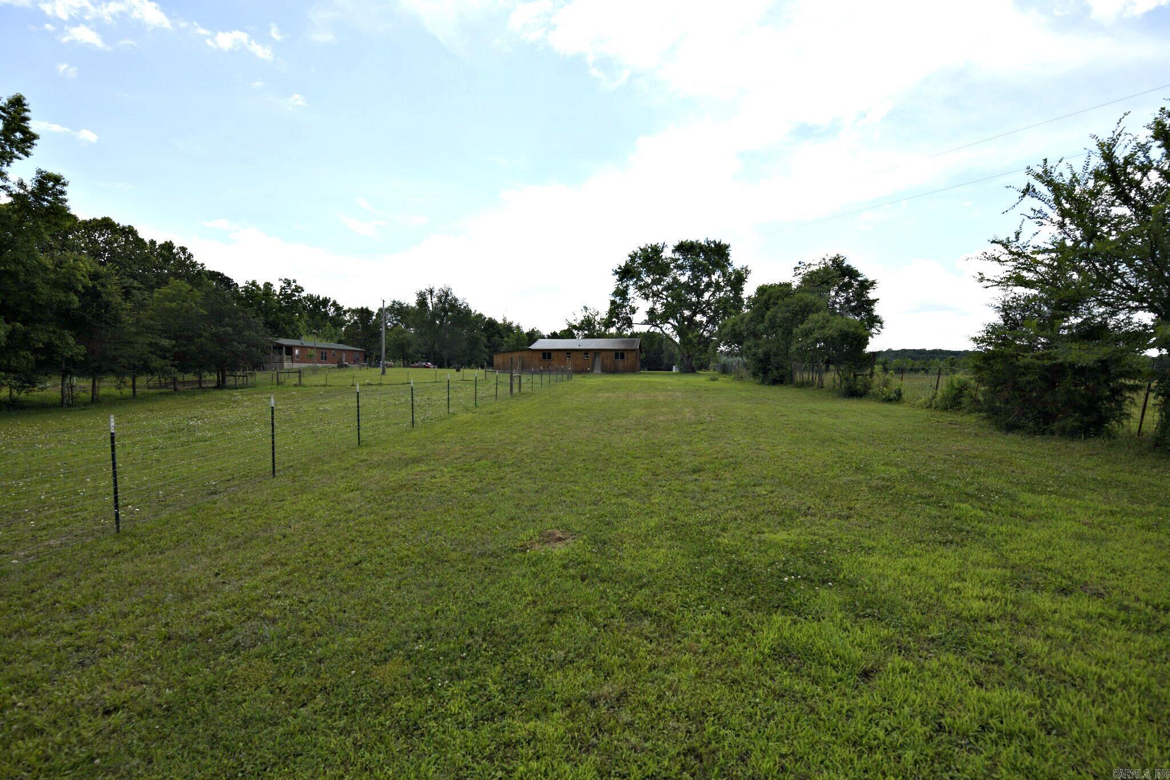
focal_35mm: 14
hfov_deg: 104.3
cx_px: 585
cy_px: 390
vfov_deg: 81.2
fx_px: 455
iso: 64
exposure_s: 1/160
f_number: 6.3
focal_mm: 14
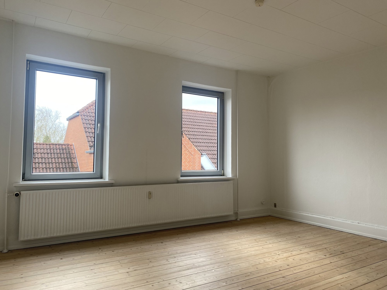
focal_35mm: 26
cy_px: 145
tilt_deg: +2.6
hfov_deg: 67.3
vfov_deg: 53.1
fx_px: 291
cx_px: 194
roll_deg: -0.6
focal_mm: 4.25
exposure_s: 1/122
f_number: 1.8
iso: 32
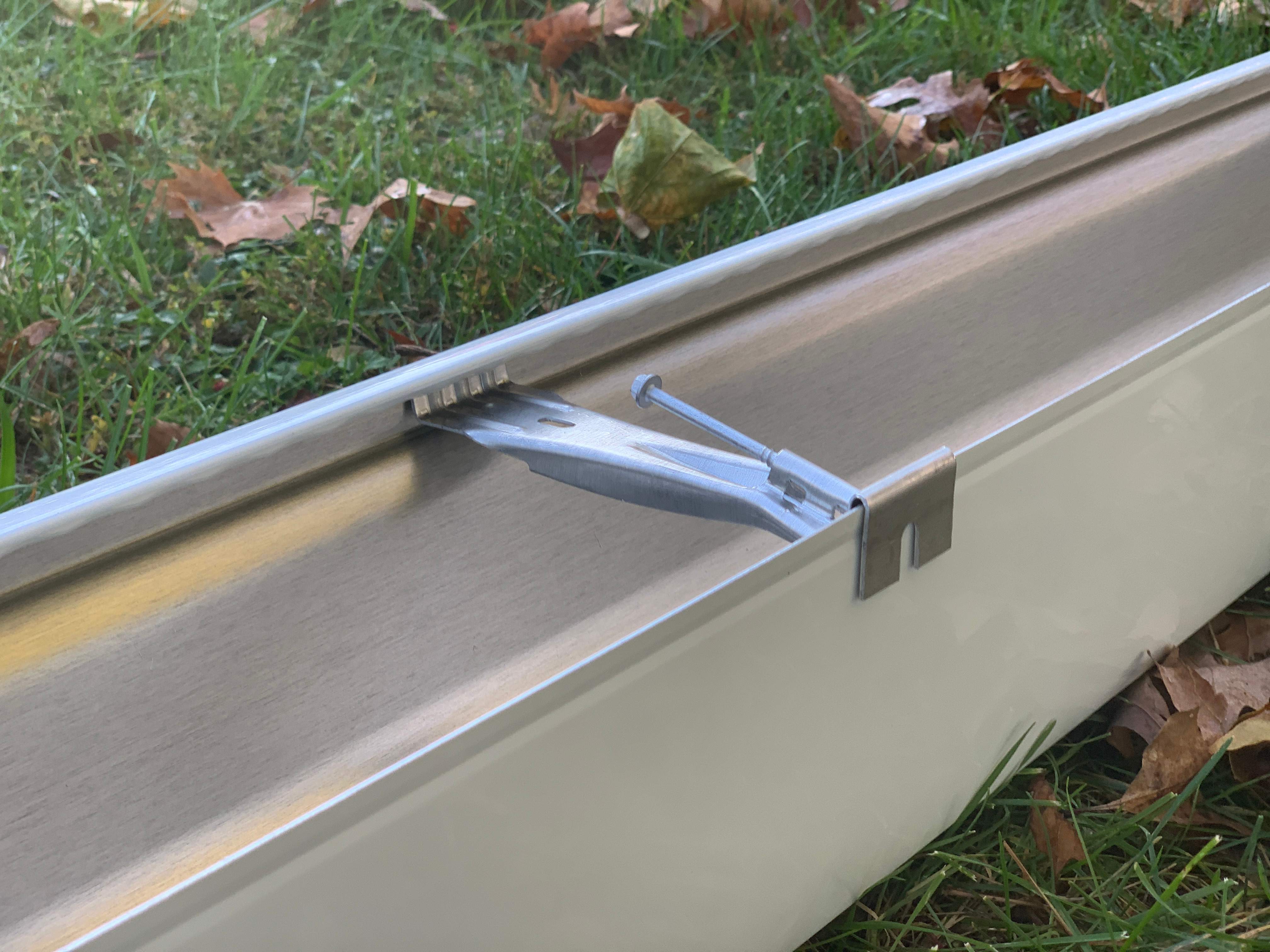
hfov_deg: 36.8
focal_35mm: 52
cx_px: 635
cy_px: 476
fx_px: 1908
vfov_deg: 28.0
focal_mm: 6
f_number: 2.4
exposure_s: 1/122
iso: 32
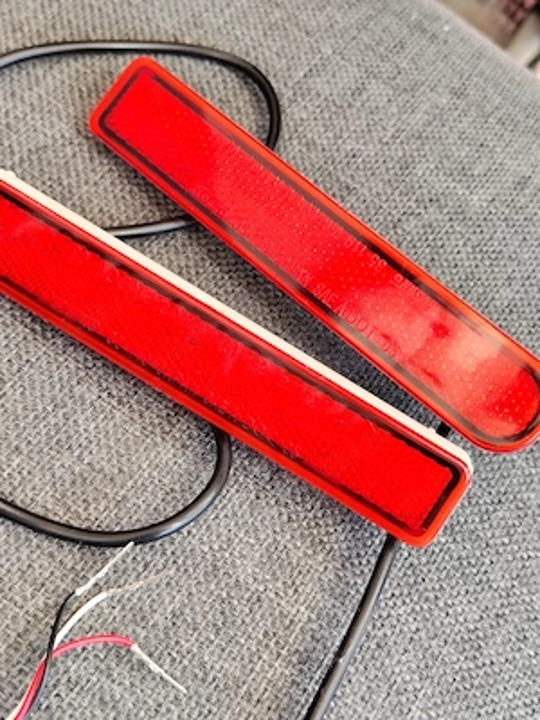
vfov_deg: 40.4
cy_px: 360
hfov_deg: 30.9
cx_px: 270
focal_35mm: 47
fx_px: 978
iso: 50
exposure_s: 1/102
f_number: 1.88
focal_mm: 5.59
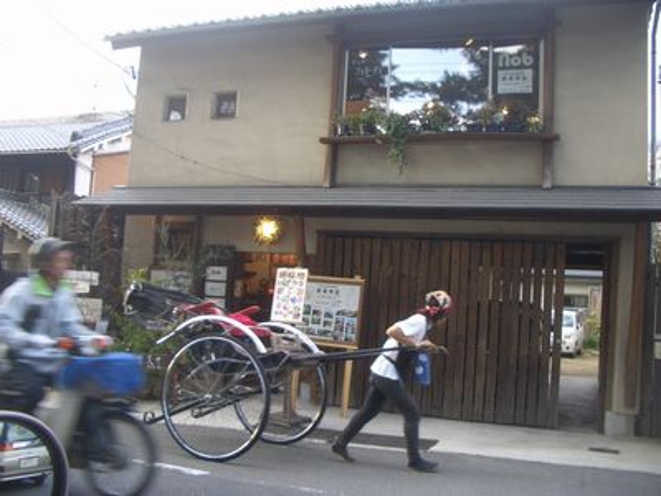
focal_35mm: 35
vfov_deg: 40.7
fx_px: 668
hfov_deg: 52.6
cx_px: 330
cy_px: 248
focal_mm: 5.8
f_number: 2.6
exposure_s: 1/80
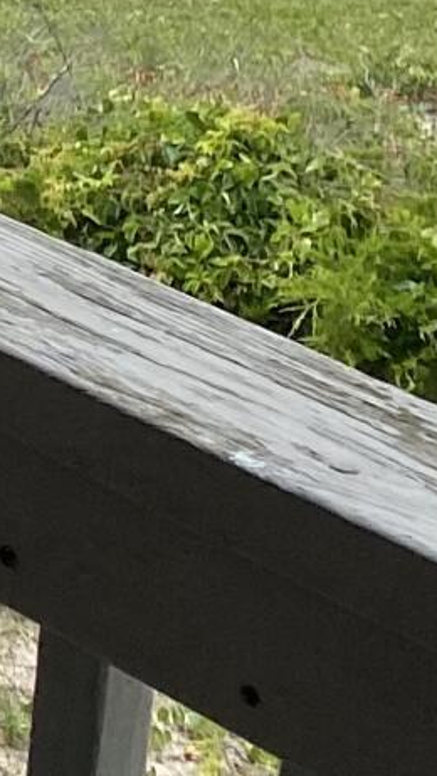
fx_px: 3789
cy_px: -573
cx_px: -1760
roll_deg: -1.7
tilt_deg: -7.8
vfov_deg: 11.0
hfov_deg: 5.2
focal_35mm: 184
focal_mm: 4.25
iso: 32
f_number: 1.8
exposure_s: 1/3205
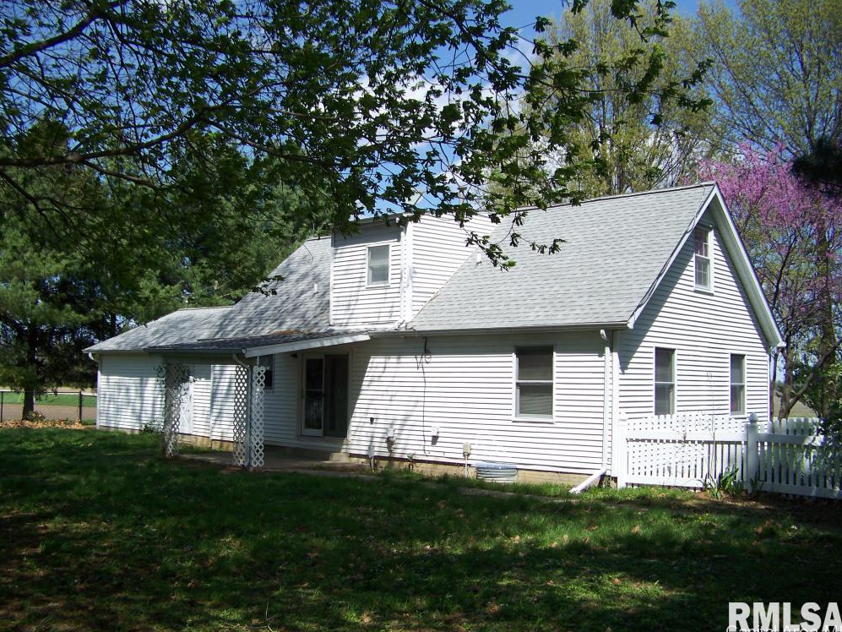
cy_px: 321
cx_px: 425
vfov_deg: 38.7
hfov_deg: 50.1
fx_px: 900
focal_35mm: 37
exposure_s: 1/1000
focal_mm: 5.85
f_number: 2.8
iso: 64
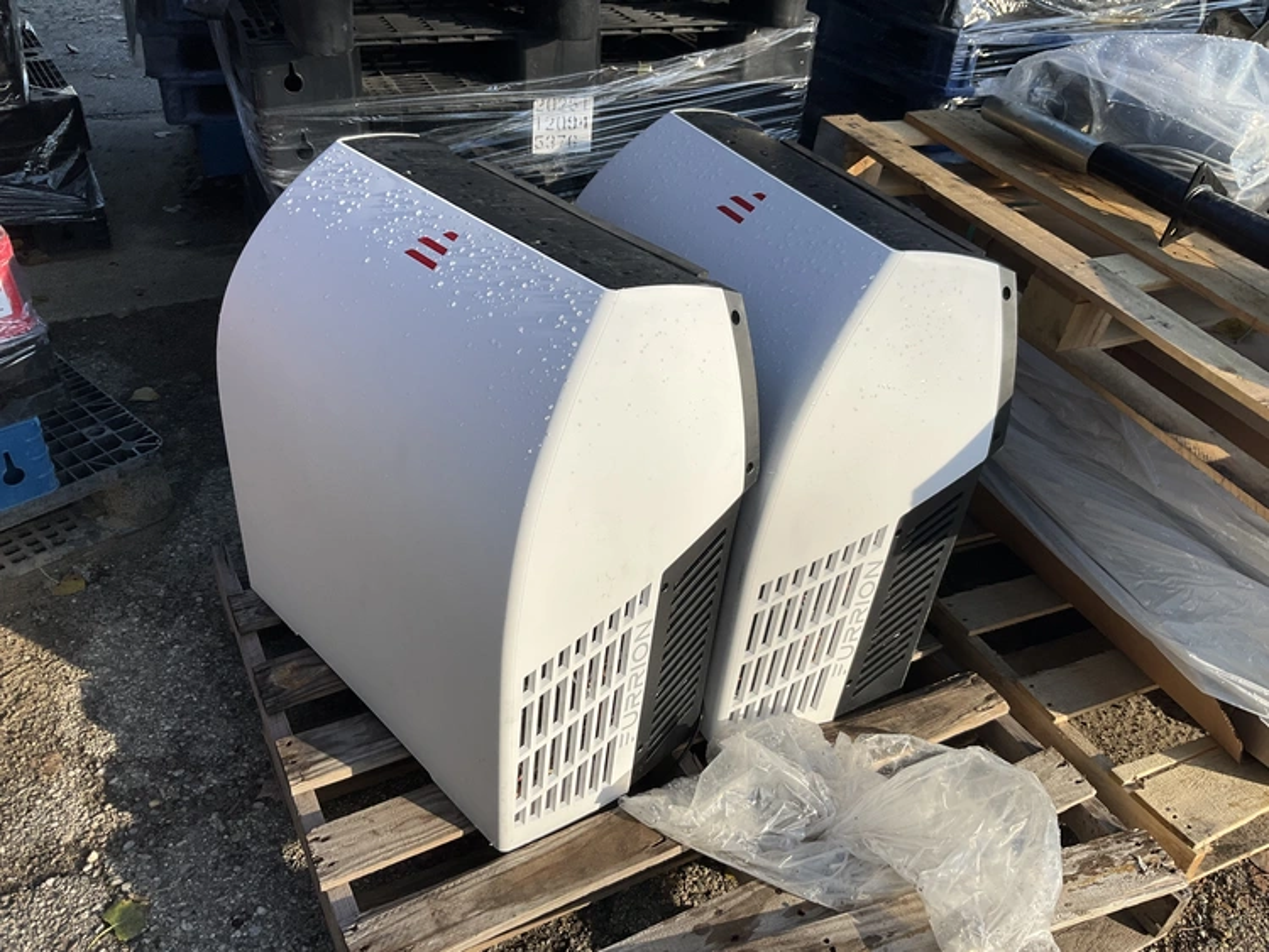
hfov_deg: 61.6
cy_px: 476
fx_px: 1063
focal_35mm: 29
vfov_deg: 48.3
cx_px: 634
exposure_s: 1/816
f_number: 1.8
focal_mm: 3
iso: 25
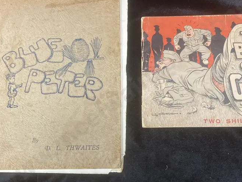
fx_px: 308
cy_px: 75
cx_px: 153
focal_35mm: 44
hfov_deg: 42.6
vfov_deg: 32.8
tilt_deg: -79.7
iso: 100
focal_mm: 3.99
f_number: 1.8
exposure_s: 1/50
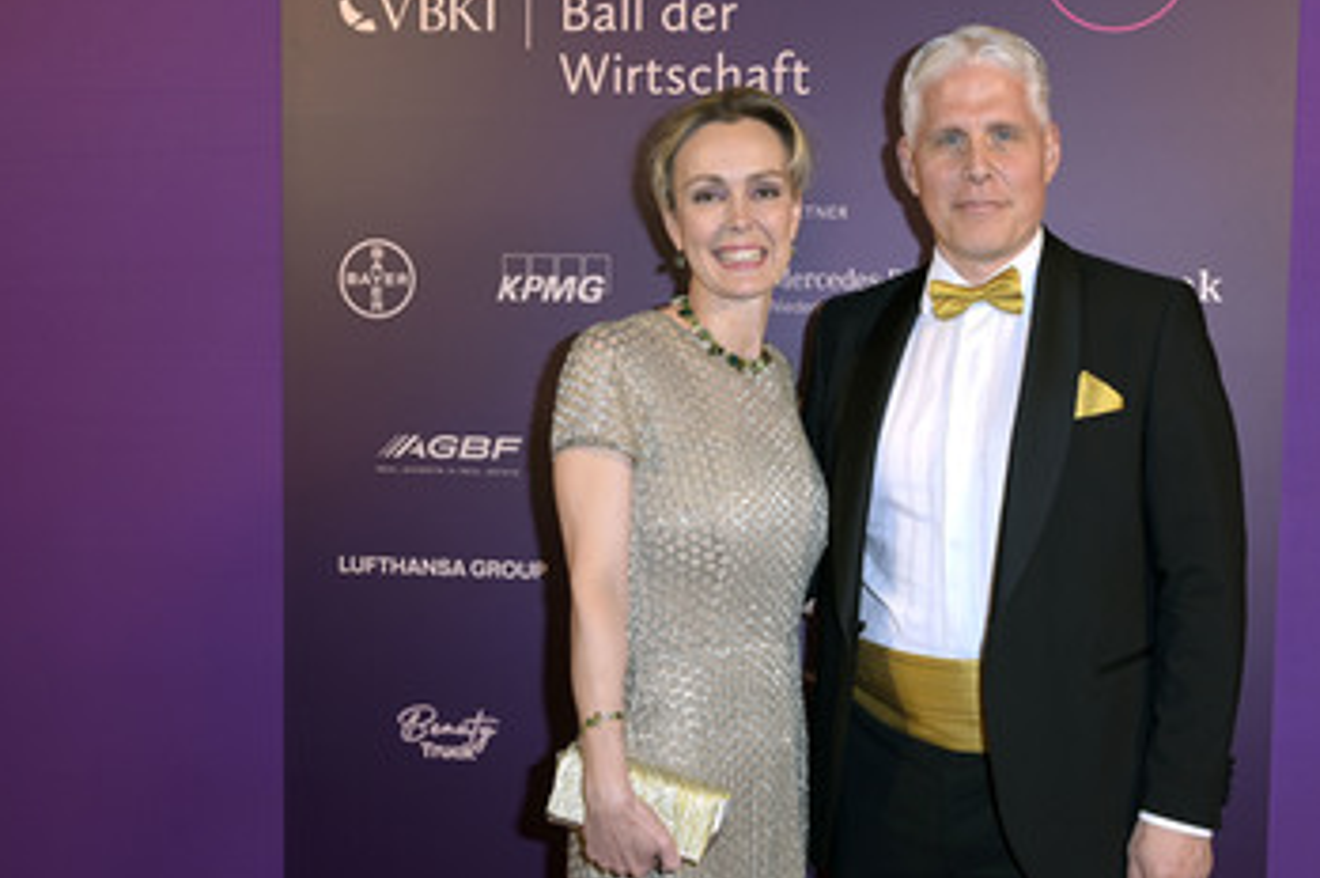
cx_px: 834
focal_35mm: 44
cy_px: 454
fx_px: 1612
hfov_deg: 44.1
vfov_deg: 30.5
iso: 500
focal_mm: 34
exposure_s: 1/160
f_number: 5.6
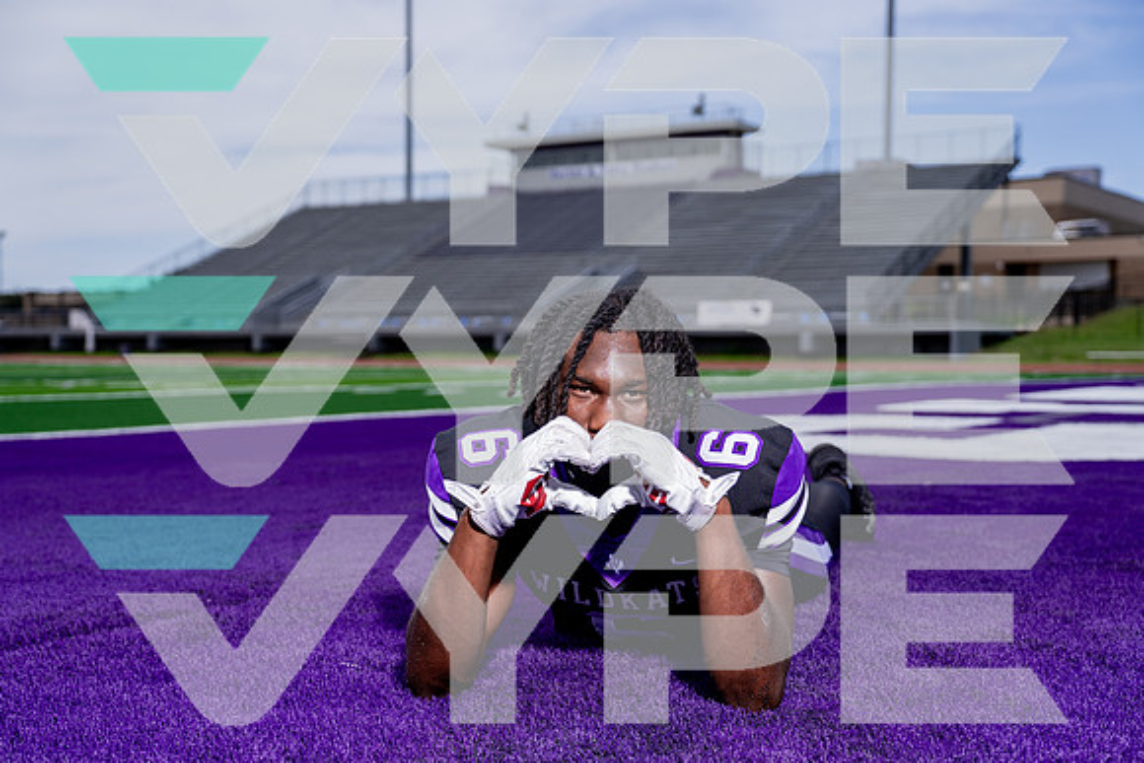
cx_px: 572
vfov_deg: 28.5
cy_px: 382
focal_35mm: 47
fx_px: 1504
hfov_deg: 41.7
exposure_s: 1/1250
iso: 100
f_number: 4
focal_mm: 47
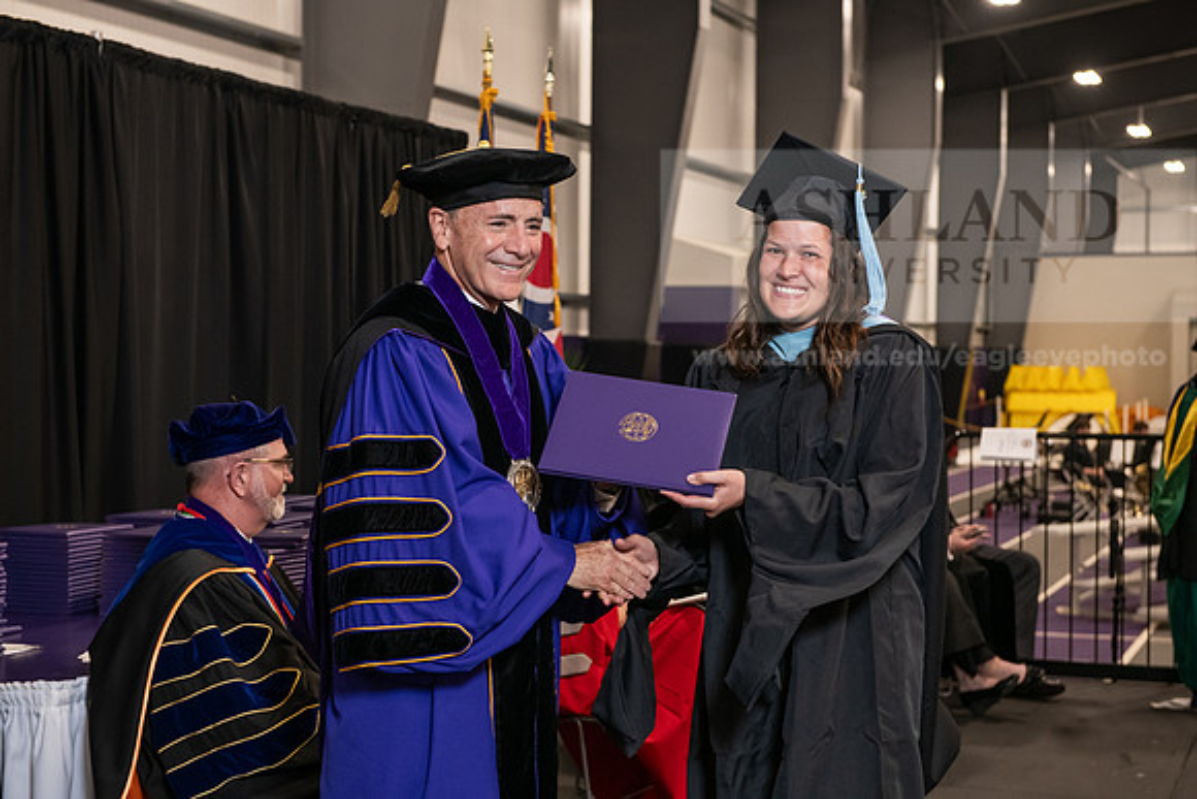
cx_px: 598
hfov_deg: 32.4
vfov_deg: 21.9
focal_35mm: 62
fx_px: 2062
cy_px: 400
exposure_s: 1/125
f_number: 5
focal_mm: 62
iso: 2000
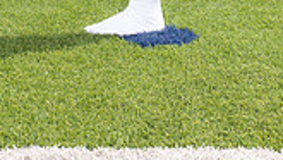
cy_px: -213
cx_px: 132
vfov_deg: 9.5
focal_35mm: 114
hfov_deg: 18.8
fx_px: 856
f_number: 7.1
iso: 125
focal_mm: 40
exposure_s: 1/400
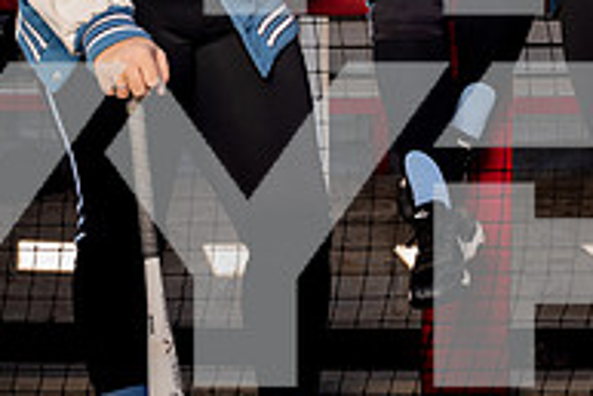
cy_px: -146
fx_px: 1187
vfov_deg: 17.5
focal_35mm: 72
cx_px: 384
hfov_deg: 27.9
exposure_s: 1/250
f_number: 7.1
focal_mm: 24
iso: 250
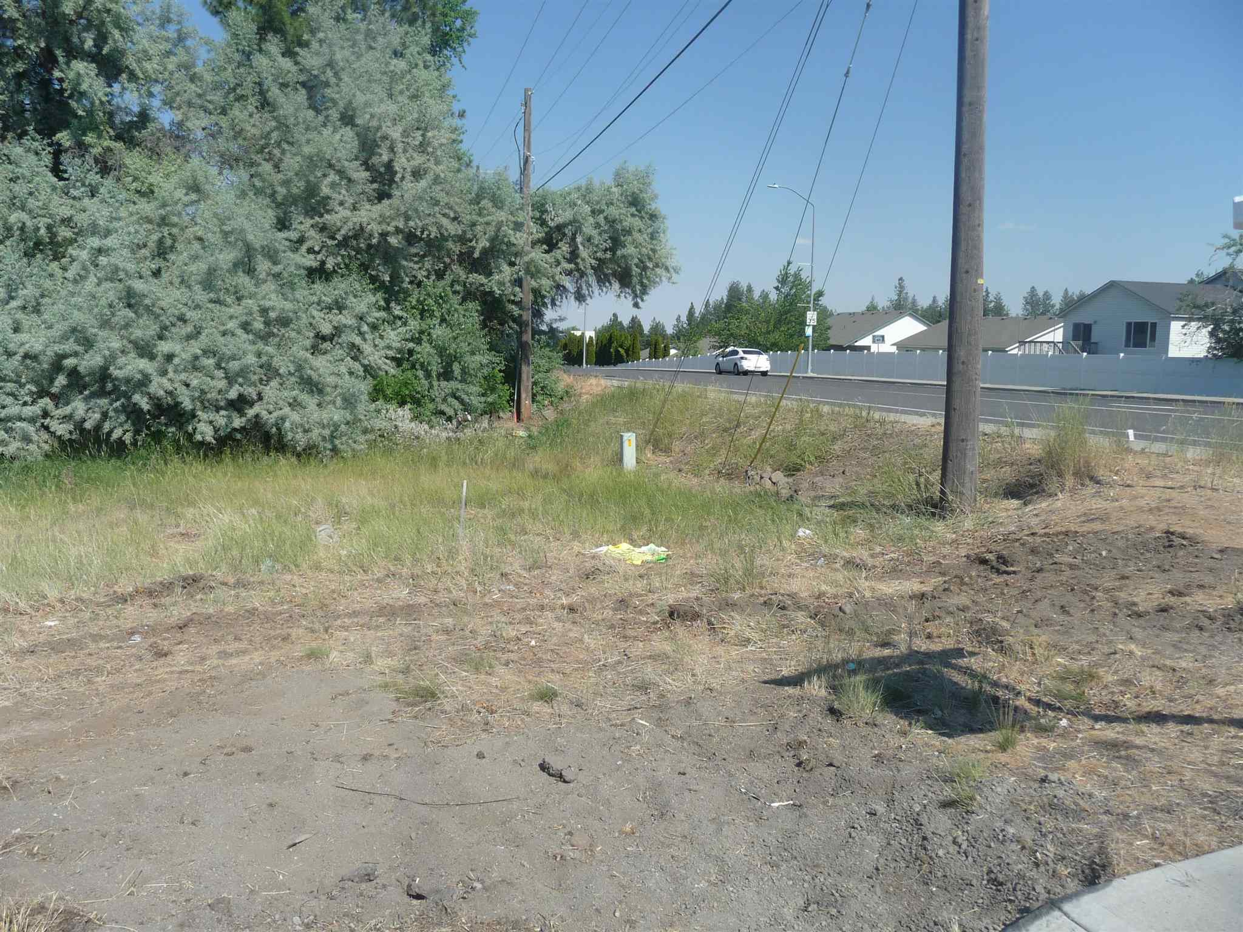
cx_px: 622
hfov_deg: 63.4
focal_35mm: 28
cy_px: 466
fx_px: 1005
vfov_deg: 49.7
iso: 100
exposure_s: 1/250
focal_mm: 4.7
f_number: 8
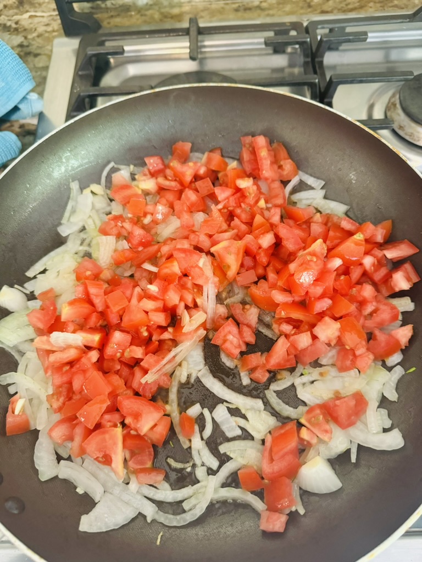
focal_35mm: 24
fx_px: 390
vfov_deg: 71.6
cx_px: 211
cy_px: 281
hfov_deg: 56.8
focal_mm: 6.76
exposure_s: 1/60
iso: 640
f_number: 1.78
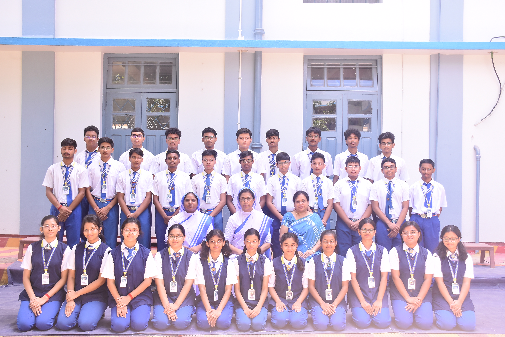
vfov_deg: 35.1
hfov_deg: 50.7
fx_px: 533
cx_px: 247
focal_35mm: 38
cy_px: 161
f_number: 5
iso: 400
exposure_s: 1/160
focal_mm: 24
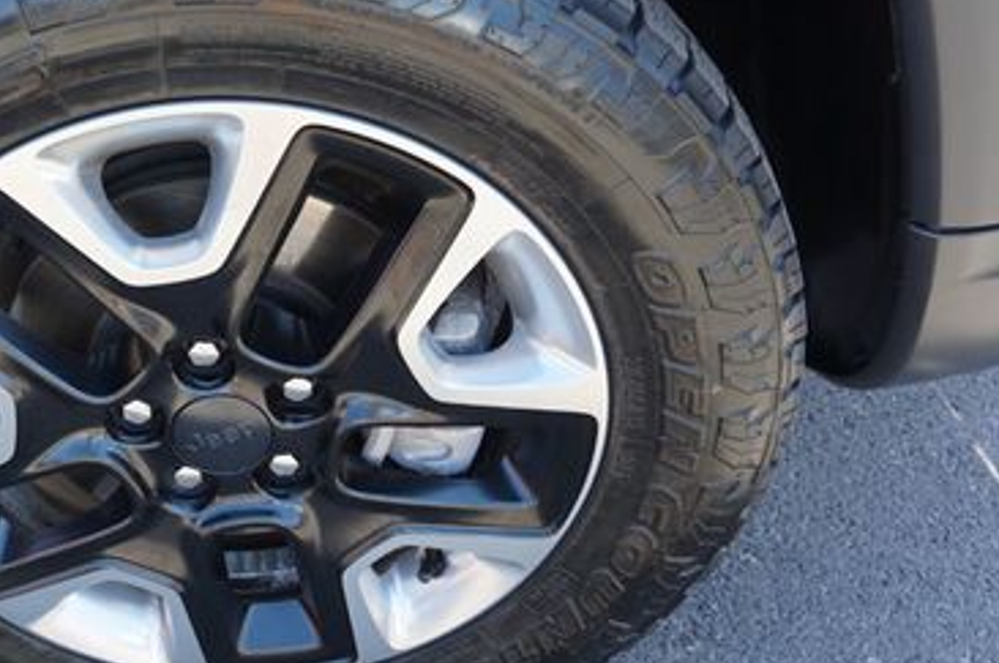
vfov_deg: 31.7
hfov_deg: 43.1
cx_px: 128
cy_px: 256
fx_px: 1164
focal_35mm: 42
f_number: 4
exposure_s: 1/60
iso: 100
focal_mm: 16
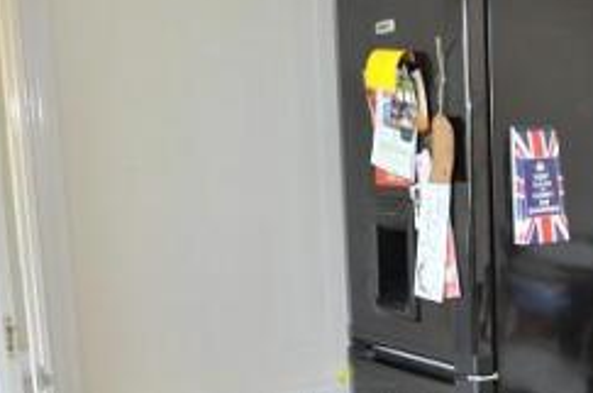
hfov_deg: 27.1
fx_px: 1200
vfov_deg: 17.9
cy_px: 433
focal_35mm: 73
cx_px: 493
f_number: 3.5
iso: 800
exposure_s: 1/80
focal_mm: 18
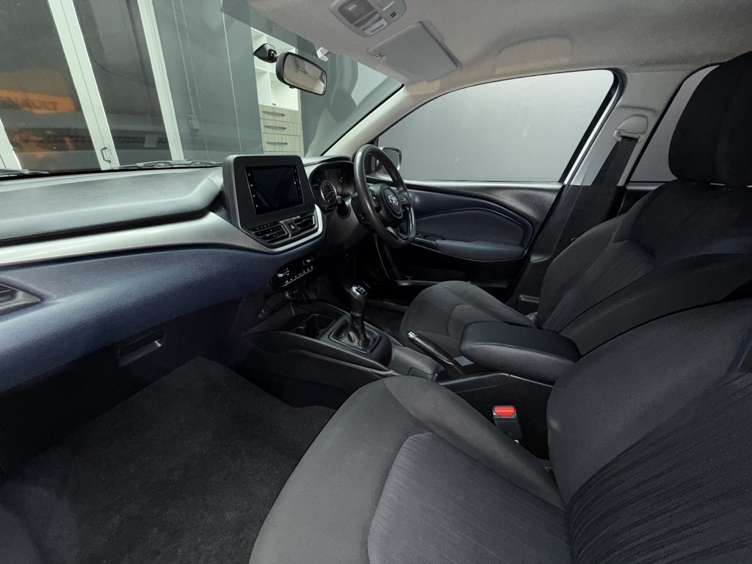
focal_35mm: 14
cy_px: 282
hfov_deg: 102.1
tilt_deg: -24.3
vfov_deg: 85.7
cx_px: 376
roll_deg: -2.8
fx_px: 304
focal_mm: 2.22
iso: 200
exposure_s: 1/25
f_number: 2.2
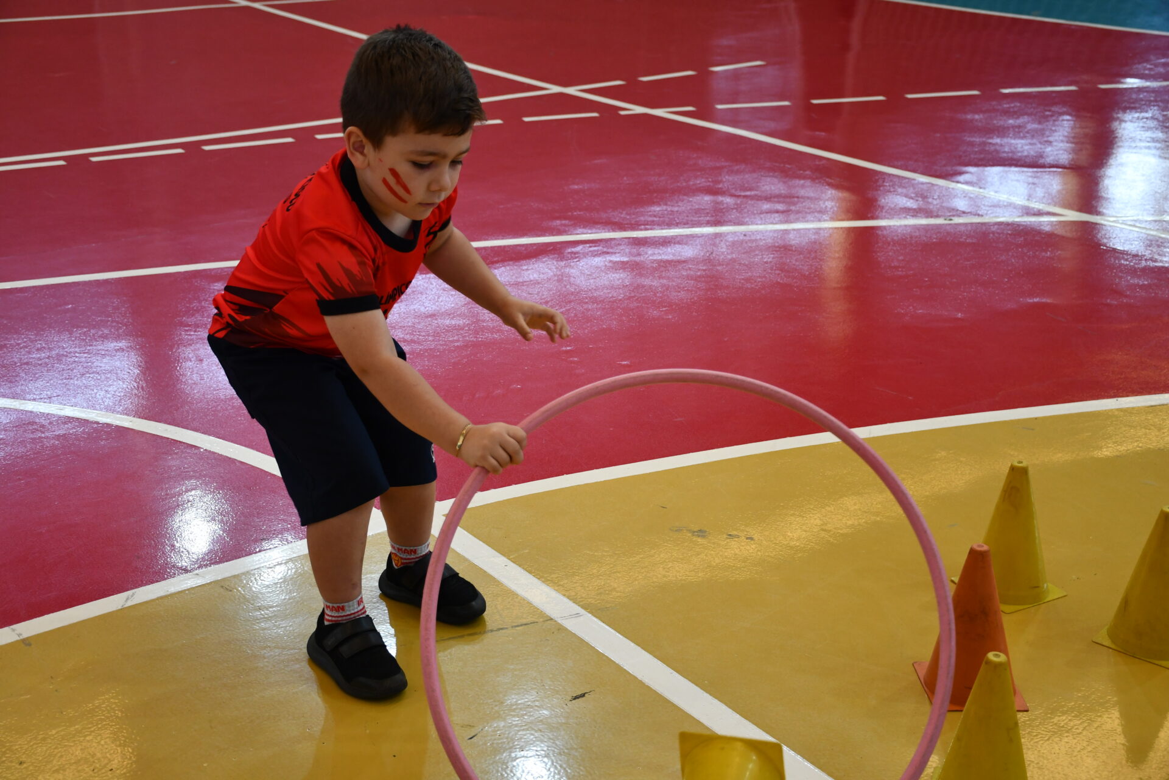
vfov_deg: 26.5
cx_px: 584
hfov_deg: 38.9
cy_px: 390
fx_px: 1656
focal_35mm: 51
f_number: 4.2
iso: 800
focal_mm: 34
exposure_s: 1/160
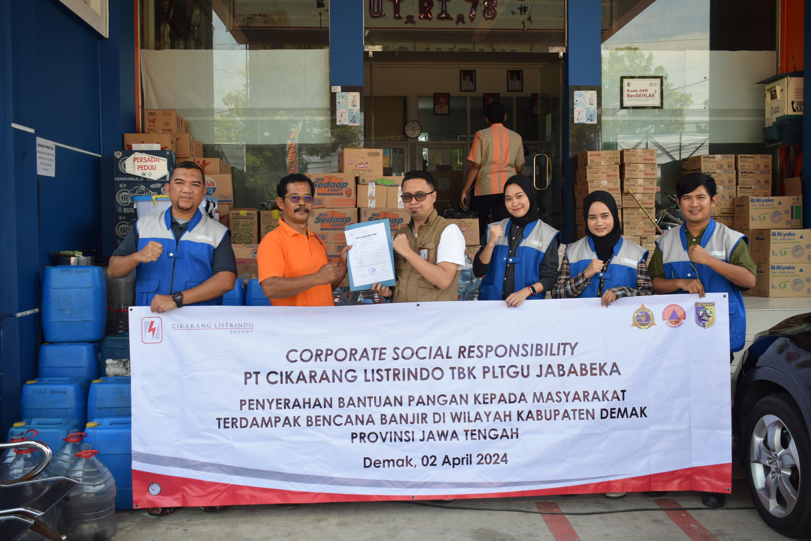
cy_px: 270
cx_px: 406
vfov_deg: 35.5
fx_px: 845
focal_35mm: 38
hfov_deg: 51.3
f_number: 5.6
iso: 200
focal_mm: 25
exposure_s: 1/160
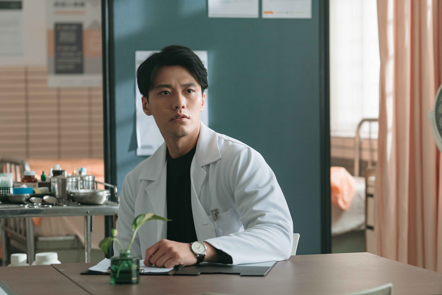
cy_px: 148
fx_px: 1437
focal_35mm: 117
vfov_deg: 11.7
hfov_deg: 17.5
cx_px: 221
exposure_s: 1/160
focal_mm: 117
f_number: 4
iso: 1250
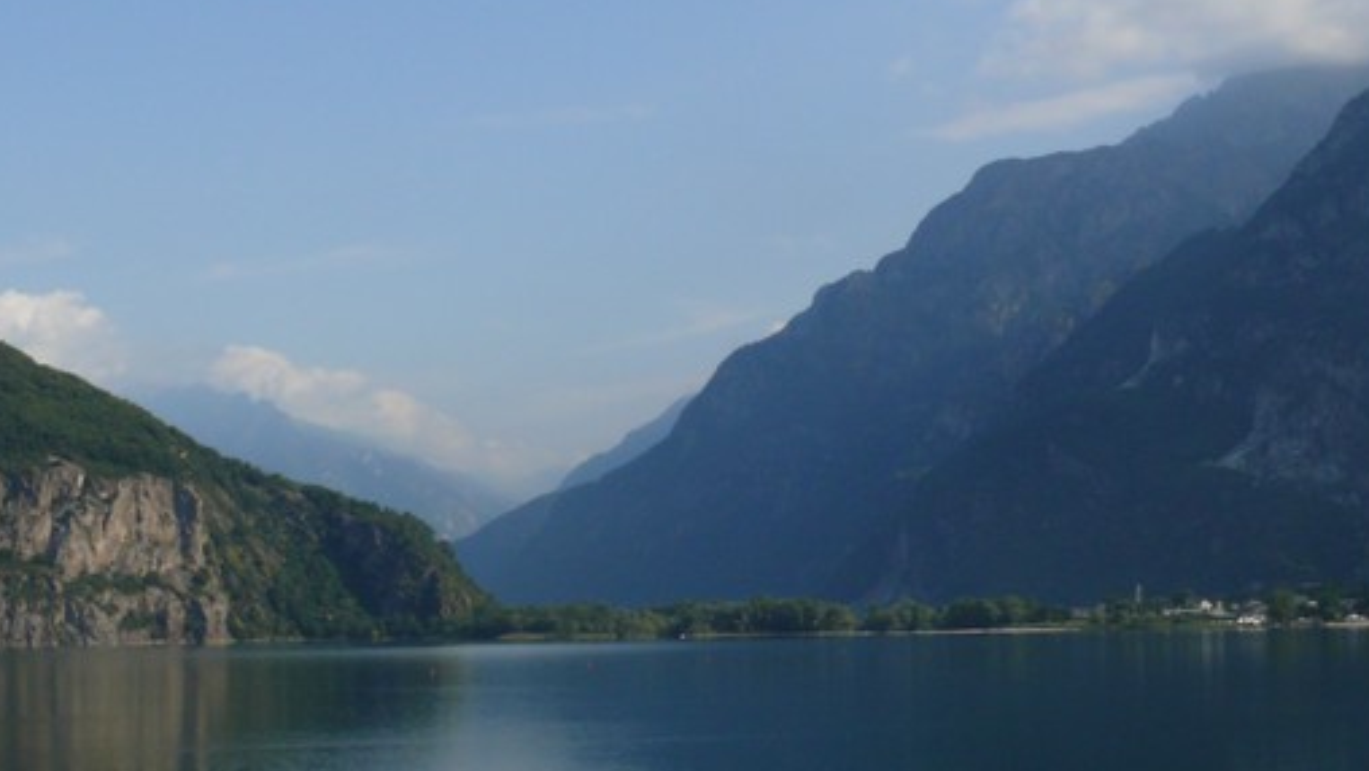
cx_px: 788
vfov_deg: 18.8
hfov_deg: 32.8
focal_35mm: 64
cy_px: 491
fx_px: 2324
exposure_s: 1/500
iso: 100
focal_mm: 7.4
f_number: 6.3
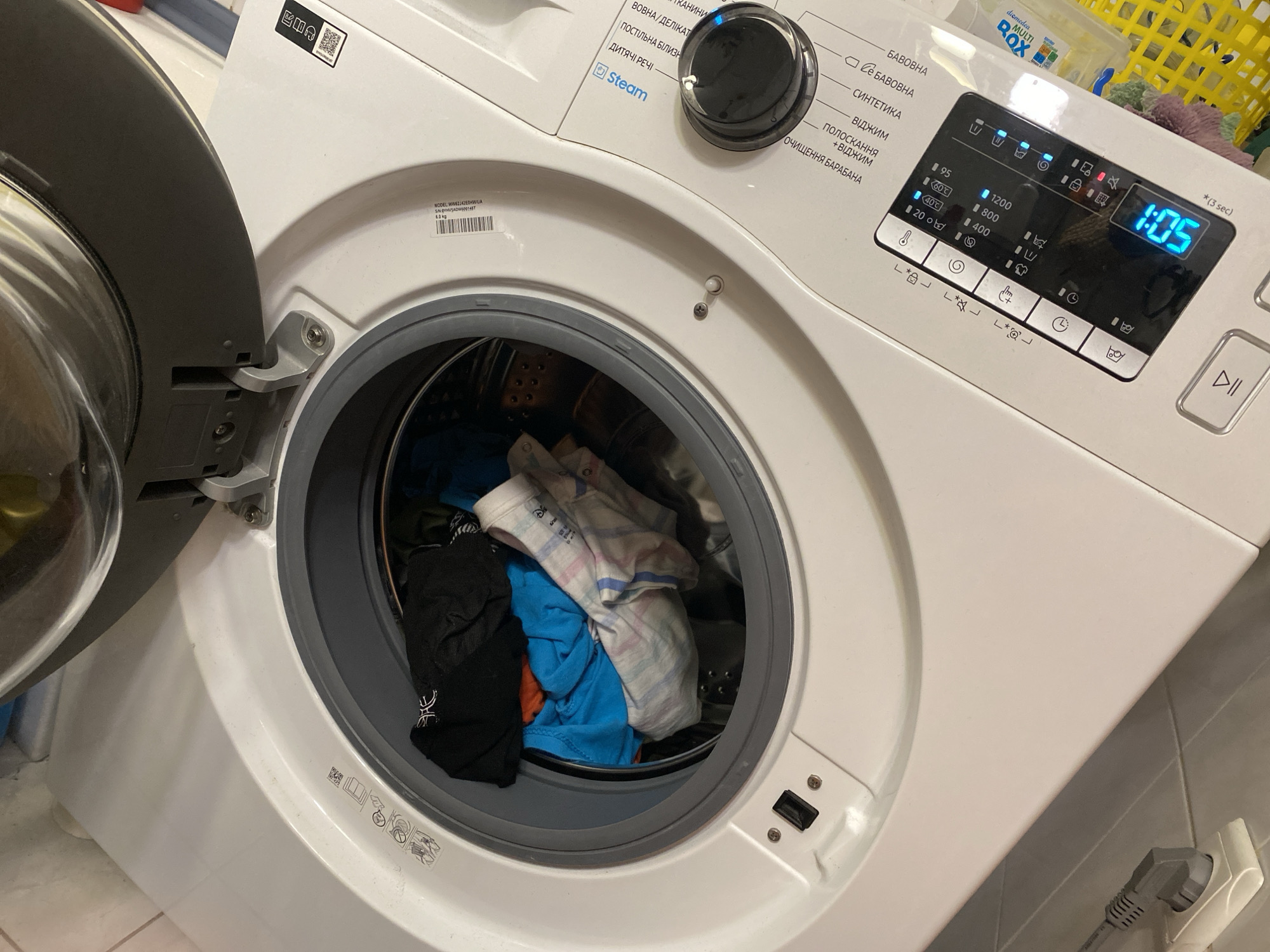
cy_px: 476
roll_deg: -28.1
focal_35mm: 26
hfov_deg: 67.3
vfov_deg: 53.1
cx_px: 635
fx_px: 954
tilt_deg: -22.7
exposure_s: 1/50
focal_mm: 4.25
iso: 250
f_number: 1.8
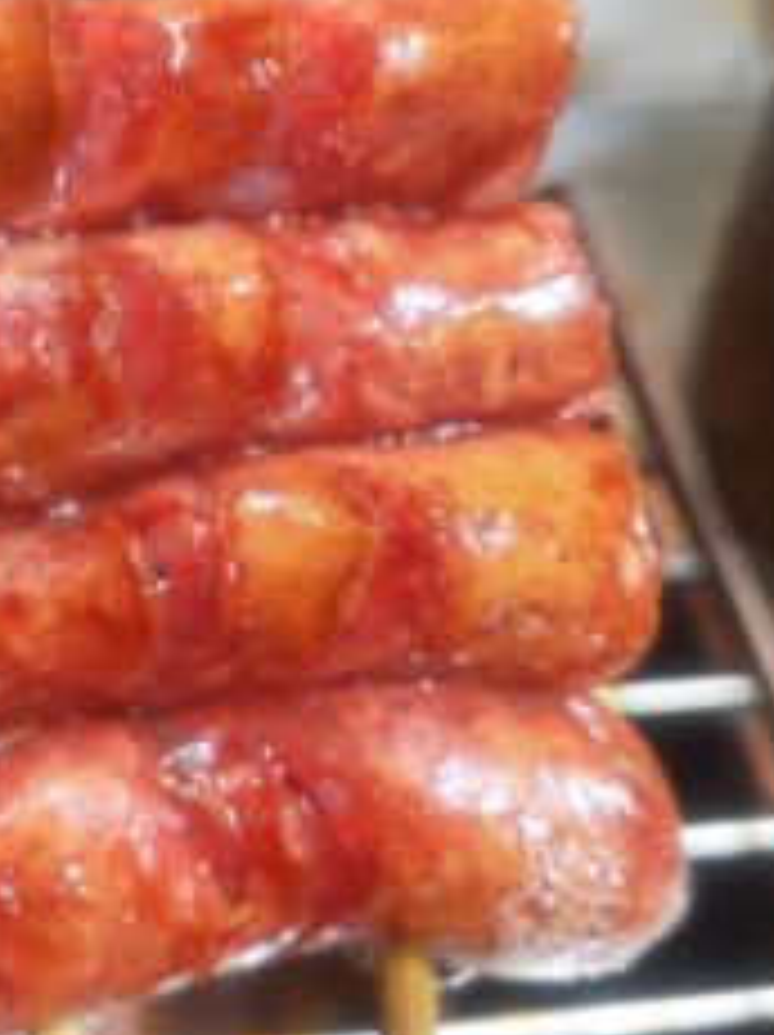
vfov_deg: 40.2
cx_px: 184
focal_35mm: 47
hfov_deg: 30.3
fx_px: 1404
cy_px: 382
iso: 125
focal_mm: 3.95
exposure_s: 1/50
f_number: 1.8
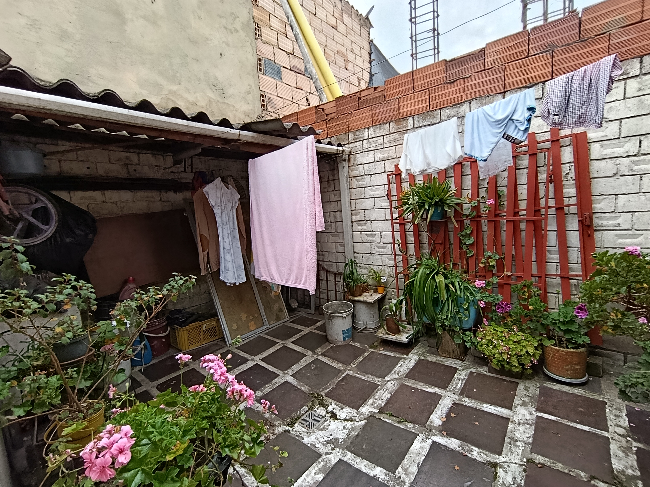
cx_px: 325
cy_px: 244
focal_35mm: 15
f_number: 2.2
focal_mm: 1.65
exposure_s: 1/124
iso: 50
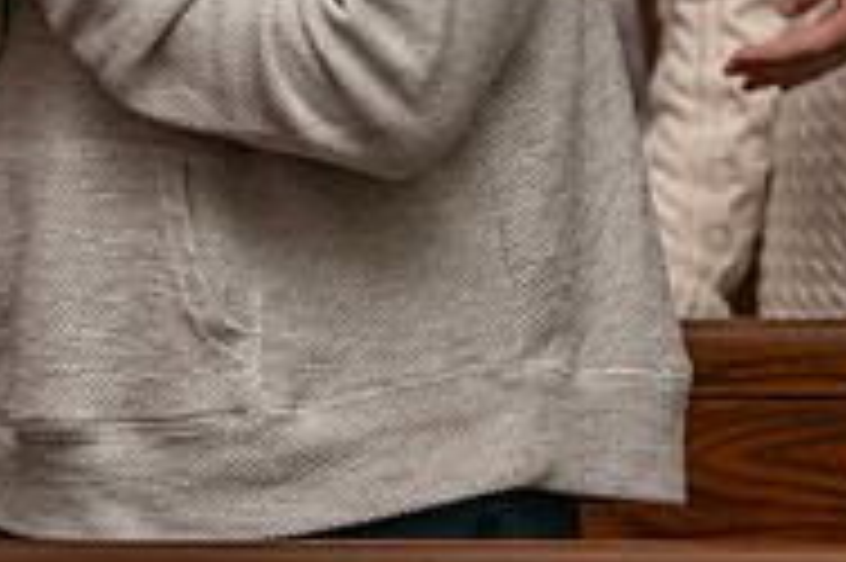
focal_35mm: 293
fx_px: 6879
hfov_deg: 7.0
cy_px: -268
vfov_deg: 4.7
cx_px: 198
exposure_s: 1/60
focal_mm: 95
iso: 1600
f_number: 2.8
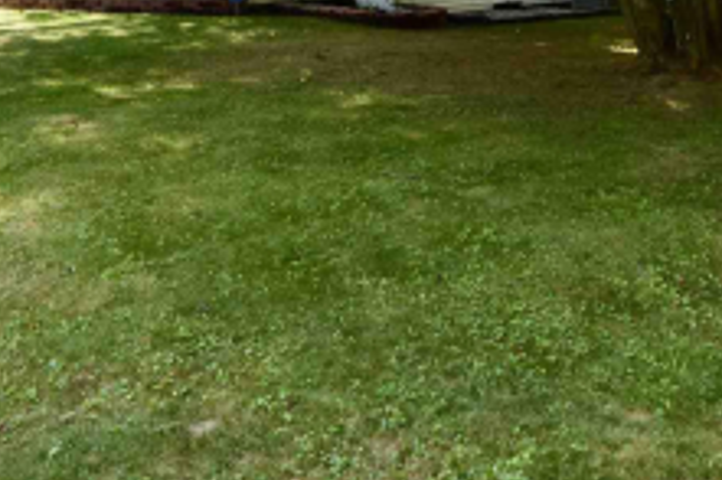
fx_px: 1022
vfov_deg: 20.6
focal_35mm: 51
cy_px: -327
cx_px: 369
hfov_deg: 38.9
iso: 100
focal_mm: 10
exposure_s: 1/125
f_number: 5.6
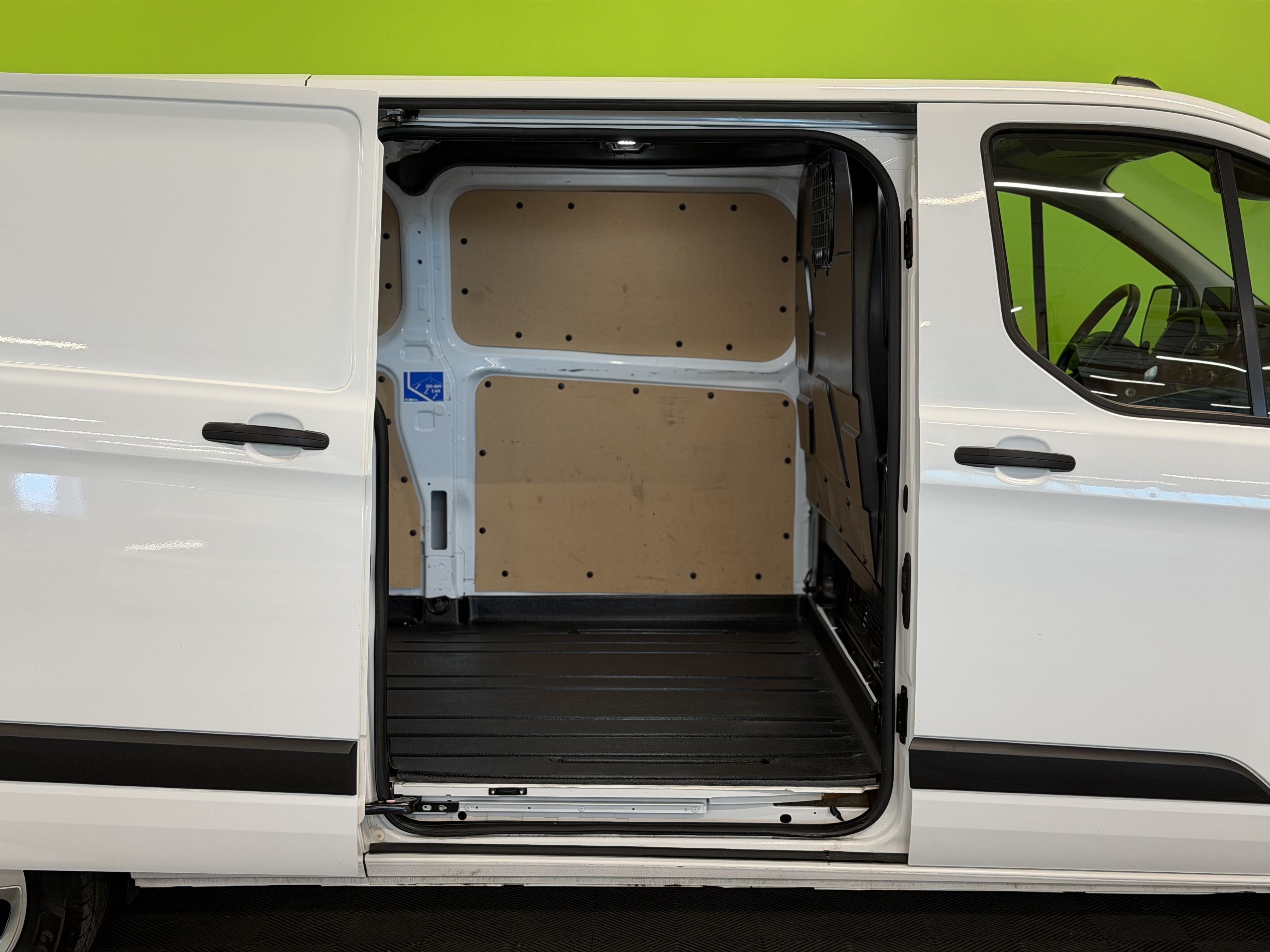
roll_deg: +0.5
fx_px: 1761
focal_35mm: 48
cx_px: 635
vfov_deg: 30.3
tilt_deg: -6.2
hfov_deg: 39.7
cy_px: 476
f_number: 1.78
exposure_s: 1/103
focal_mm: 6.76
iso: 80
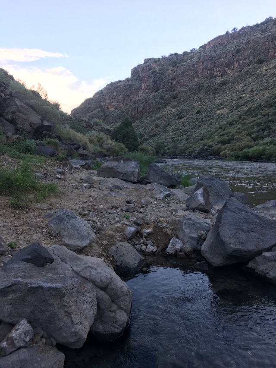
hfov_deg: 48.2
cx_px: 138
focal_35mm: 29
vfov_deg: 61.7
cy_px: 184
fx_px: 308
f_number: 2.2
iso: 32
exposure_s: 1/120
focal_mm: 4.15
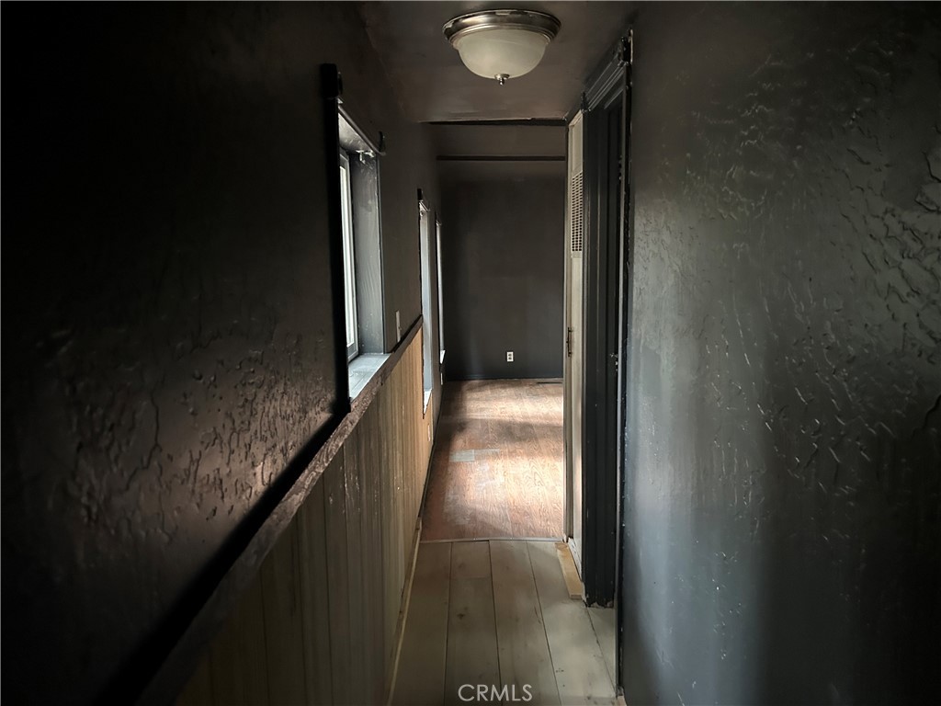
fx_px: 707
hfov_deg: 67.3
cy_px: 353
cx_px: 470
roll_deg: +0.3
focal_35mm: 26
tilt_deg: -7.6
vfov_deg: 53.1
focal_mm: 5.7
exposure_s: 1/30
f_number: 1.5
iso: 800
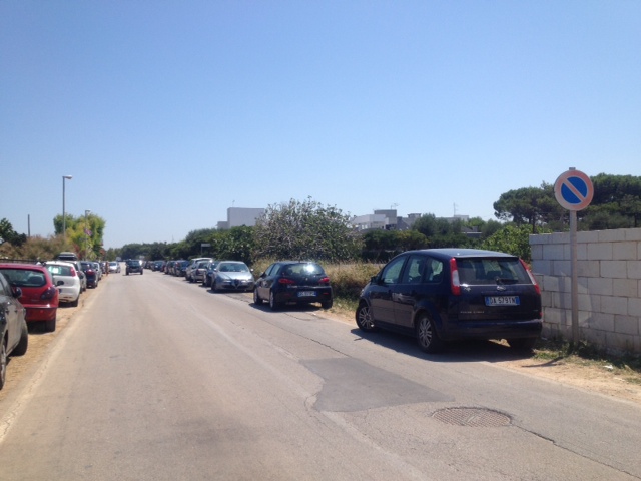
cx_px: 320
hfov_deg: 52.6
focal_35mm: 35
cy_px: 240
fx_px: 648
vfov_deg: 40.7
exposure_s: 1/2045
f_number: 2.4
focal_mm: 4.28
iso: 50
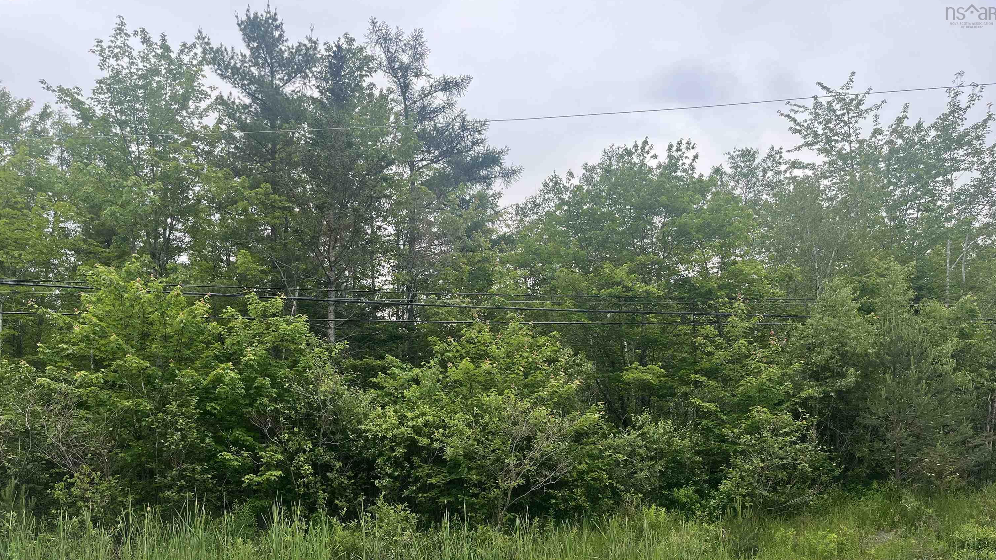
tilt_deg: +5.9
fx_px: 766
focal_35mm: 29
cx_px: 493
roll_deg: -1.1
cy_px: 378
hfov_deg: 66.1
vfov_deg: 39.7
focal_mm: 5.1
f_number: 1.6
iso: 50
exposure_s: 1/772
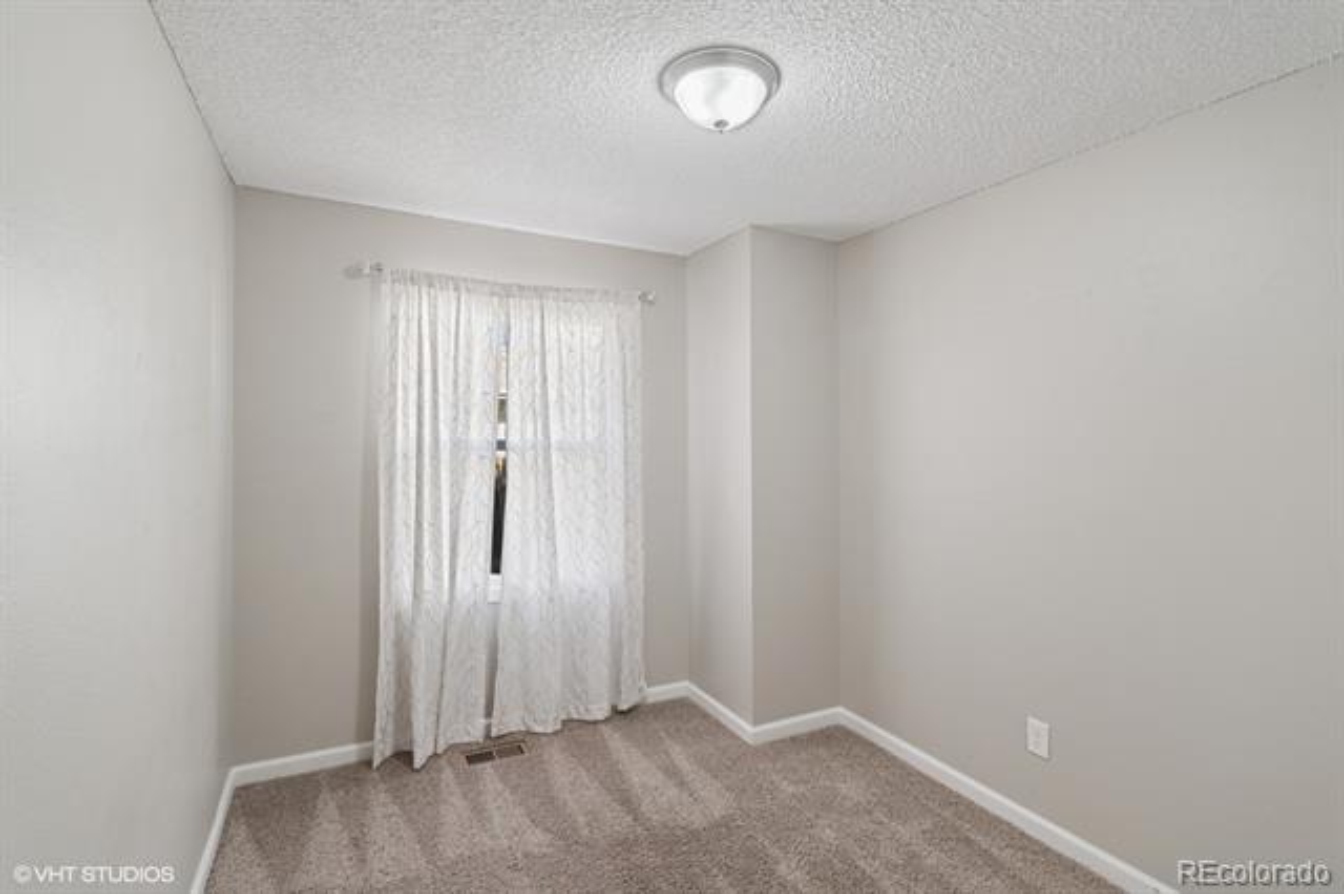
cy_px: 447
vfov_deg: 77.3
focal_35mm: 15
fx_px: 560
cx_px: 672
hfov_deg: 100.4
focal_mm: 15
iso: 400
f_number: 5.6
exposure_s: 1/30
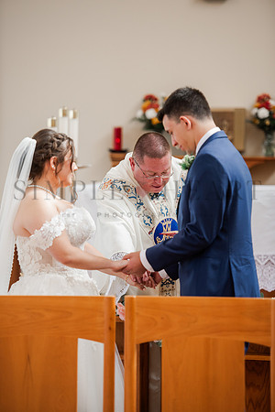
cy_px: 206
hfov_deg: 8.9
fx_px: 1776
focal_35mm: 155
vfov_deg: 13.2
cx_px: 138
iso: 400
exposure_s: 1/250
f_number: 2.8
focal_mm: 155
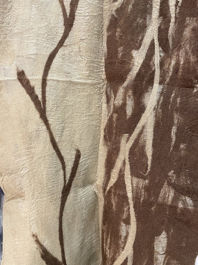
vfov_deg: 67.3
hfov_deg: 53.1
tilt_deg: -2.6
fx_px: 198
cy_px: 132
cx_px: 99
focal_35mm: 26
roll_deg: +1.6
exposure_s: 1/50
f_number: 1.6
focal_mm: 4.2
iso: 320
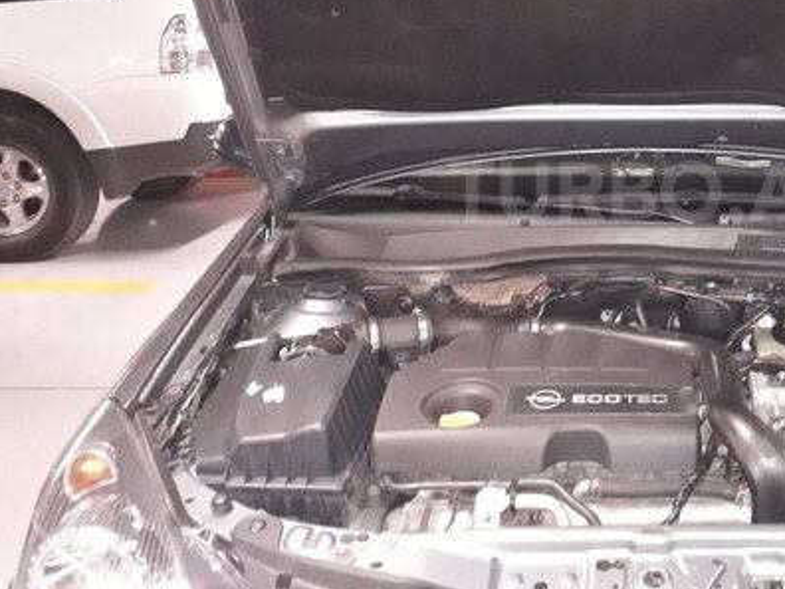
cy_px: 191
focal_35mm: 45
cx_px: 652
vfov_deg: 31.9
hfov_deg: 40.0
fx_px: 1020
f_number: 1.9
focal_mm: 3.6
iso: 500
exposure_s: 1/20
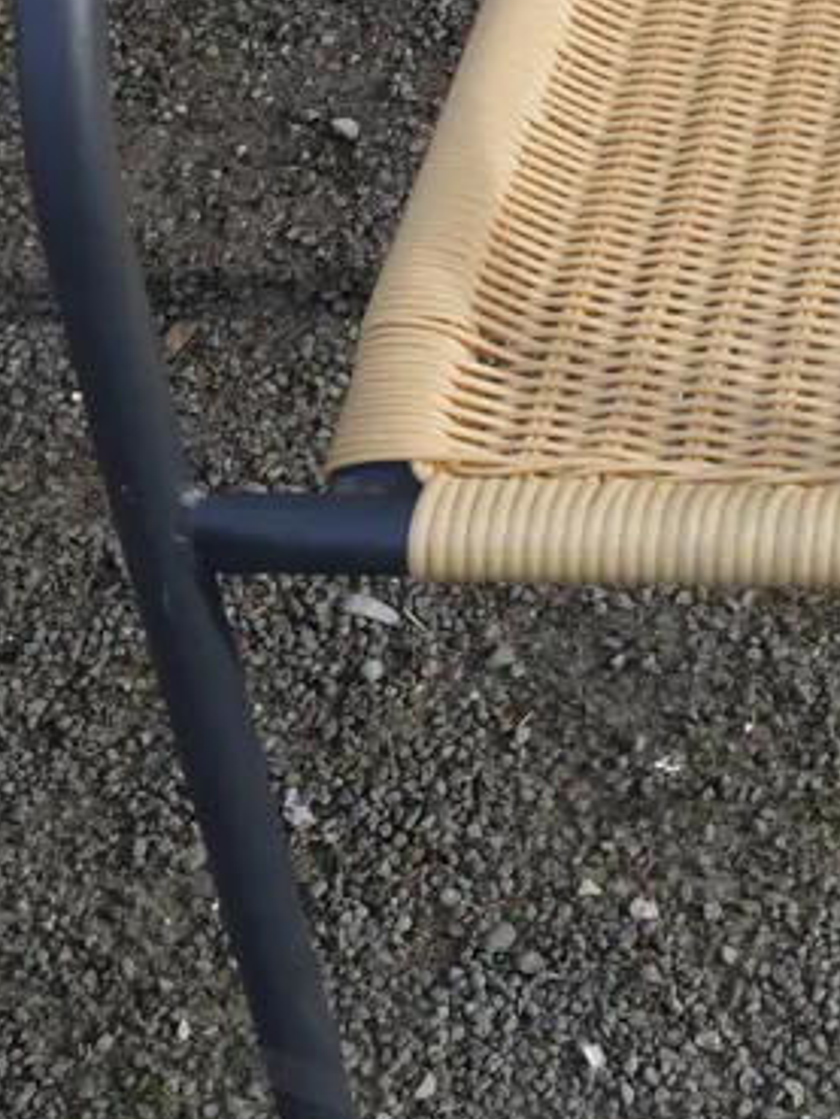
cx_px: 1093
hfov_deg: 12.9
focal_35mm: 111
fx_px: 3589
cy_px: 49
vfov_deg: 17.4
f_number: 6.3
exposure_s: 1/200
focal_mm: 20
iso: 200
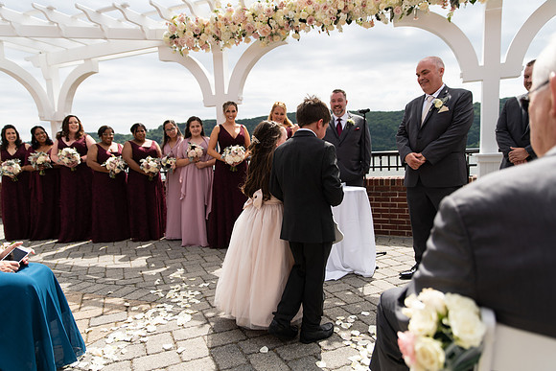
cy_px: 186
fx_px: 371
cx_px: 278
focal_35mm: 24
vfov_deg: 53.2
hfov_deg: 73.7
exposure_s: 1/2000
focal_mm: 24
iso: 125
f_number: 2.8
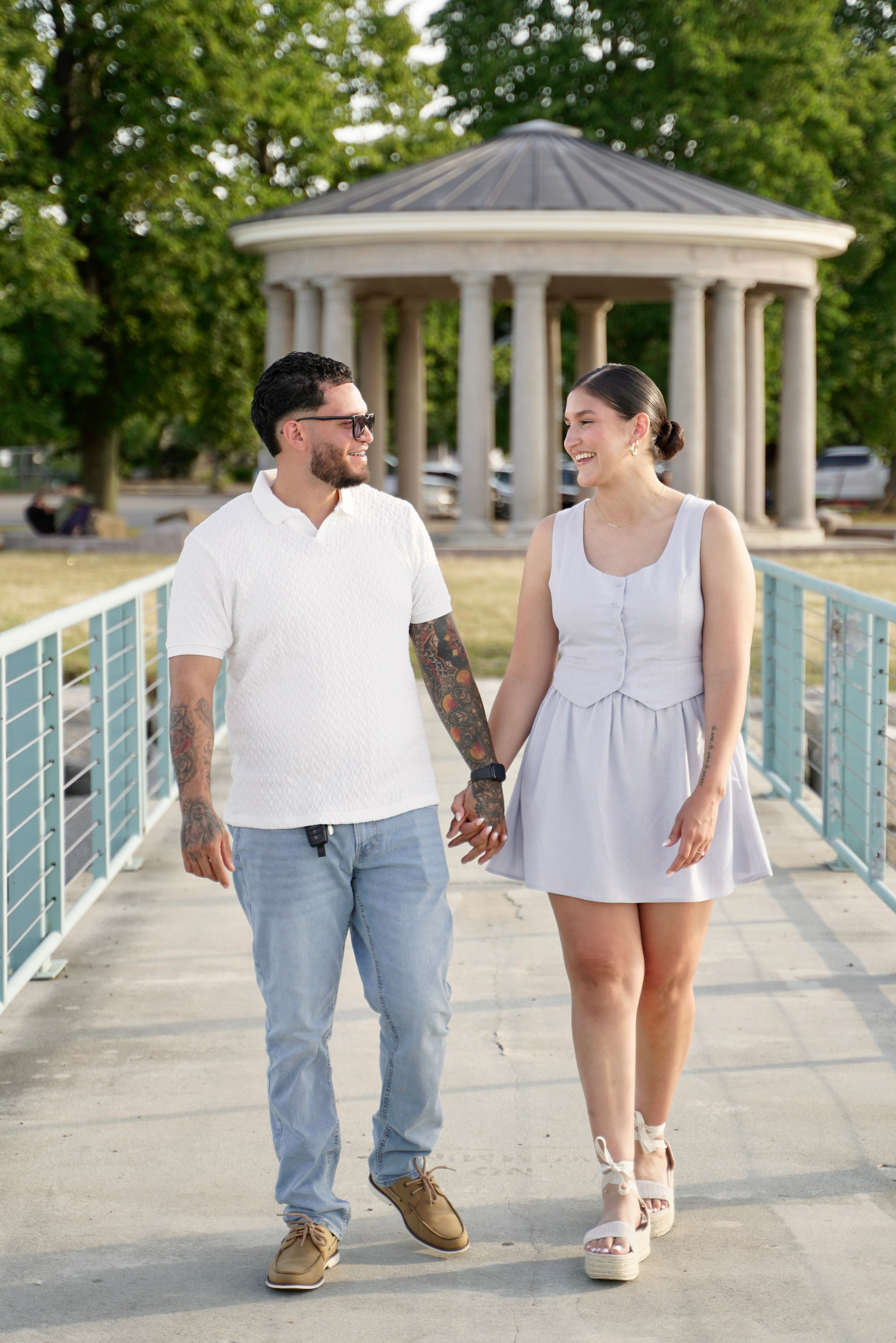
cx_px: 449
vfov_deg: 29.2
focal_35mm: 69
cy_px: 662
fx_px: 2575
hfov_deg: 19.7
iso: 100
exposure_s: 1/400
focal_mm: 67
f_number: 2.8
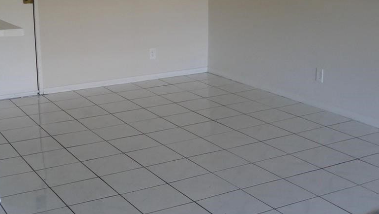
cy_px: 63
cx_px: 182
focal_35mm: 57
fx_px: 573
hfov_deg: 36.6
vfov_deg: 21.0
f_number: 3
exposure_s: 1/400
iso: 1600
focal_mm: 10.2
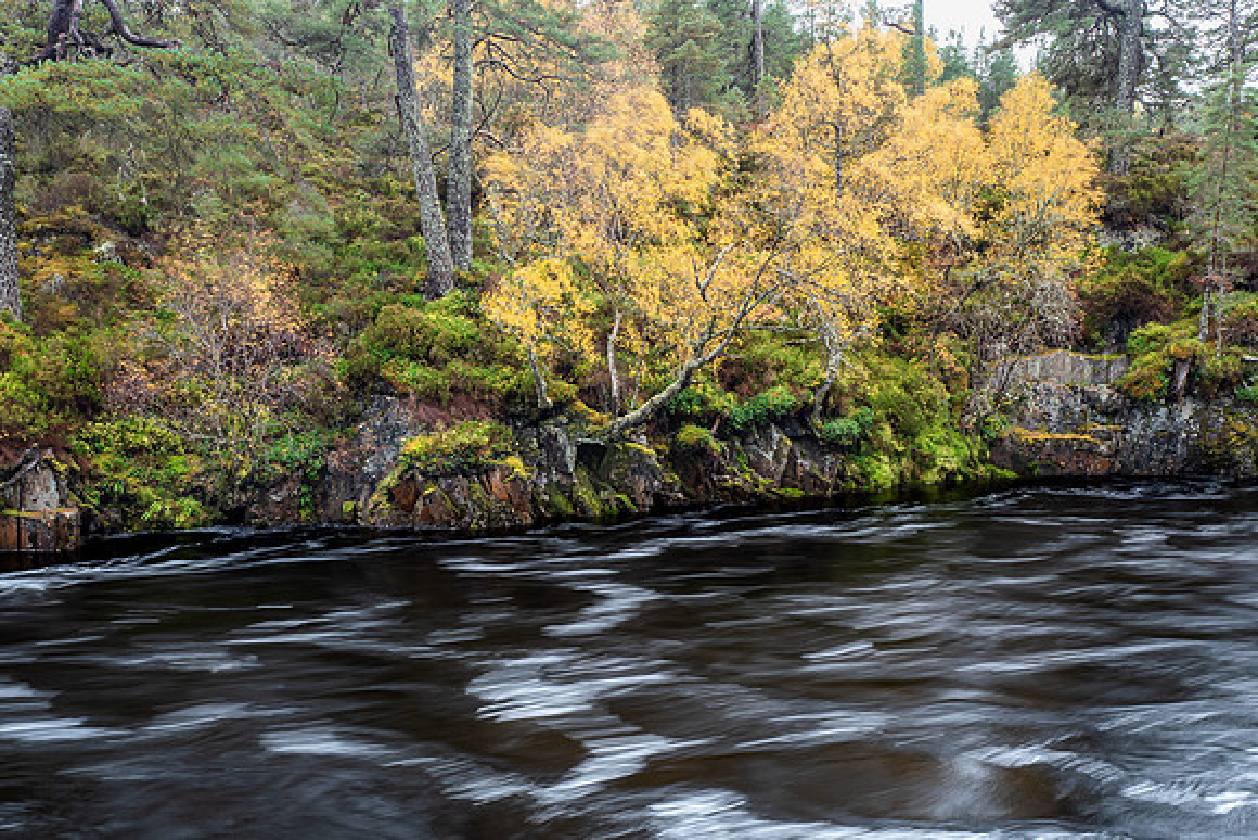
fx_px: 1163
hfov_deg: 56.8
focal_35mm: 33
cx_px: 629
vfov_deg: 39.6
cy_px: 473
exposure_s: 1/1.25
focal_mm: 16
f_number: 7.1
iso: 200
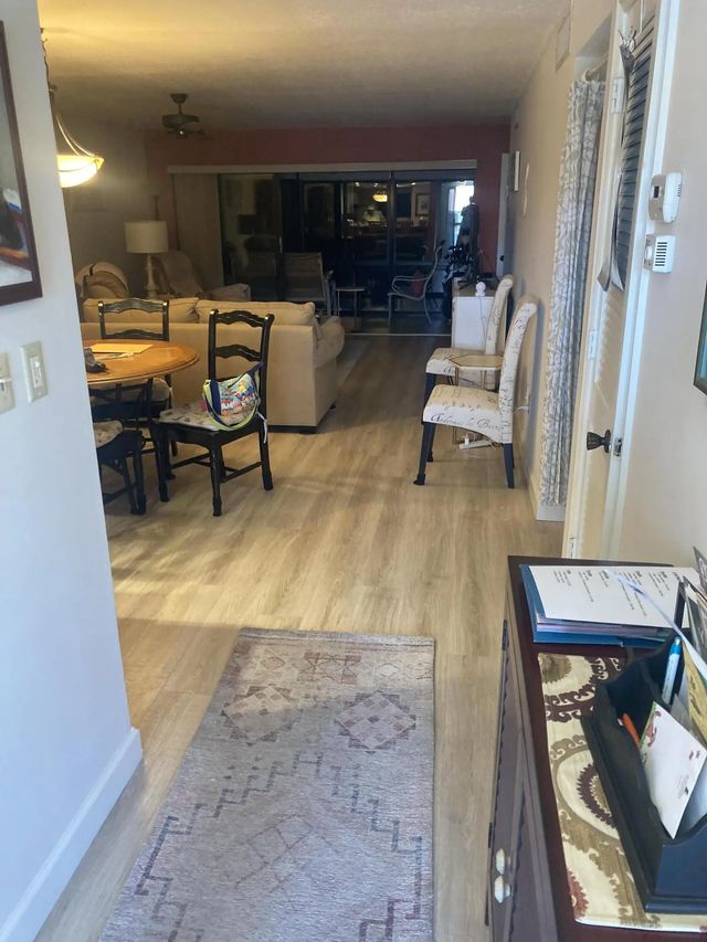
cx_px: 354
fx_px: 762
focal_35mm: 28
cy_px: 471
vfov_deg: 63.4
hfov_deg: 49.8
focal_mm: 3.99
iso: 250
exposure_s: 1/60
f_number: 1.8
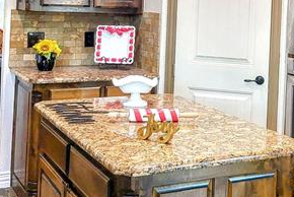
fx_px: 540
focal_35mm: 66
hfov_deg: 30.1
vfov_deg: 20.0
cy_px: -1
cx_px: 208
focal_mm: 5
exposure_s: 1/120
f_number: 1.8
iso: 200
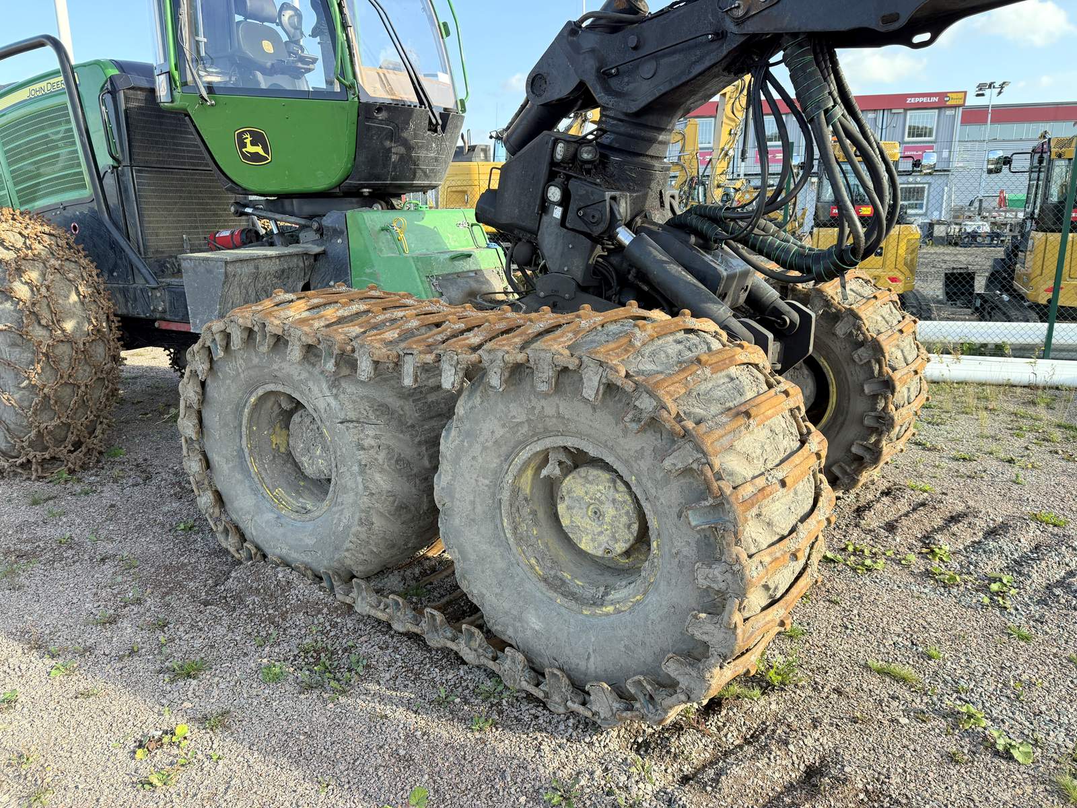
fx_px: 747
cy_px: 404
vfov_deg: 56.8
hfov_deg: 71.6
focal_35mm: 24
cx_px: 538
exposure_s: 1/788
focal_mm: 6.76
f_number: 1.78
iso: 100
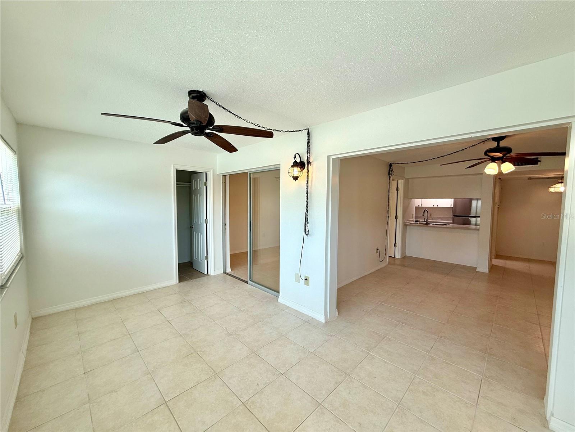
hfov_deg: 102.1
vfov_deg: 85.7
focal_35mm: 14
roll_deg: -0.3
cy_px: 216
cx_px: 288
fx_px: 233
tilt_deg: -4.0
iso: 50
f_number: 2.2
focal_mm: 2.22
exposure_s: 1/120
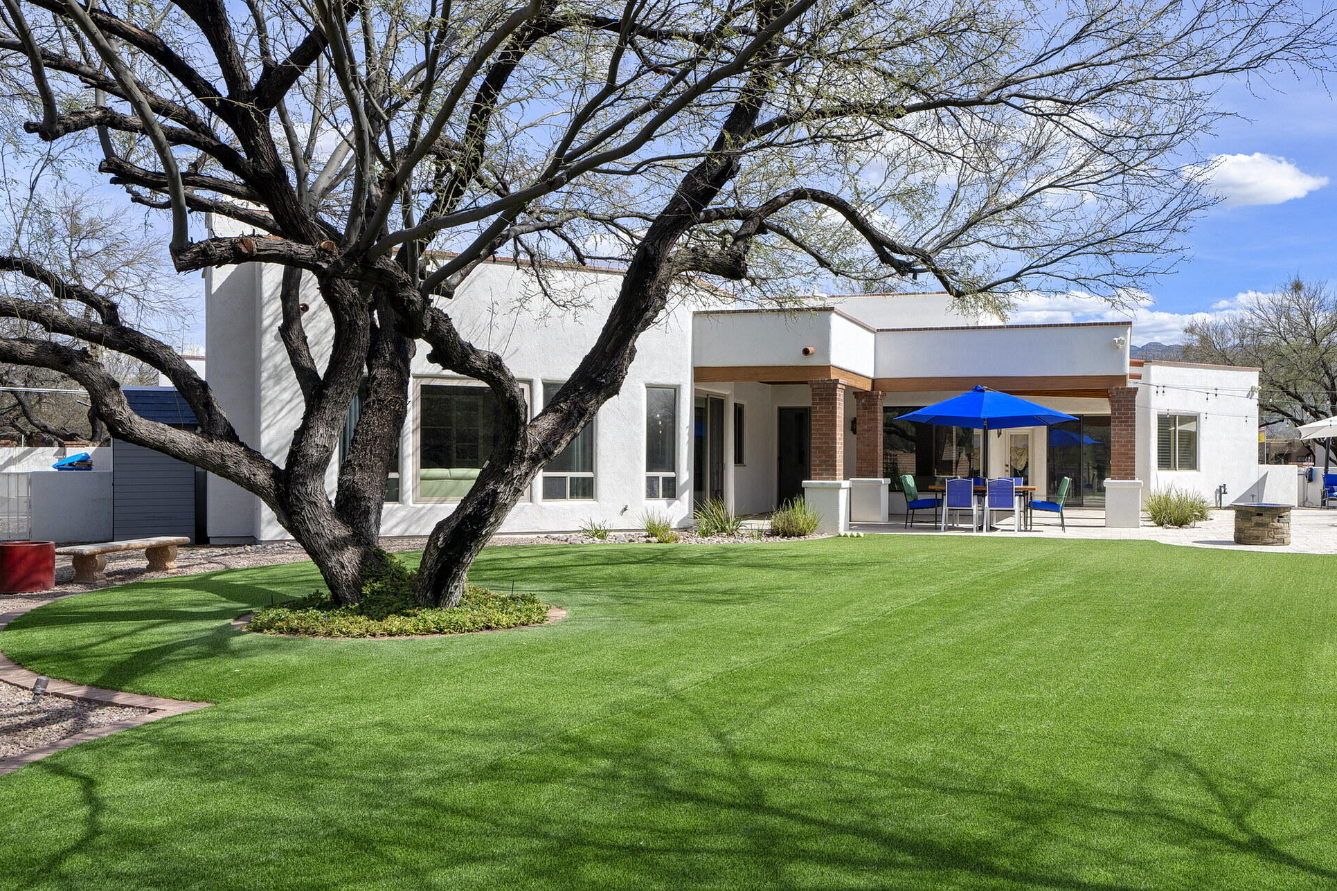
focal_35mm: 29
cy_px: 458
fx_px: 1077
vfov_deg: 44.9
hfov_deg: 62.7
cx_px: 839
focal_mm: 20
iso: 100
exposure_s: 1/160
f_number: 9
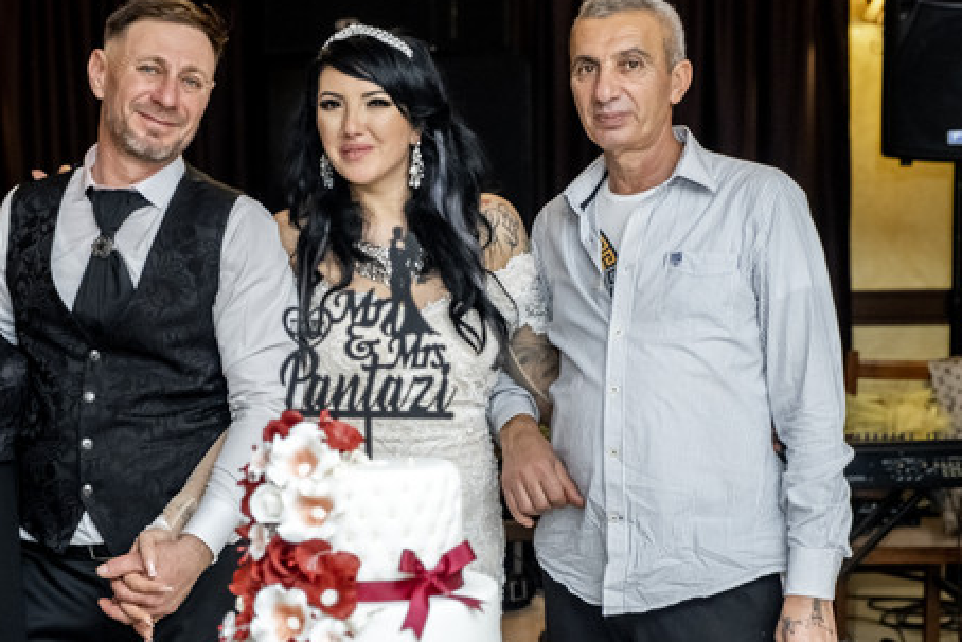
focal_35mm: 79
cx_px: 316
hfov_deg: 25.5
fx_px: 2112
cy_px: 304
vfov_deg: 17.3
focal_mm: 37.6
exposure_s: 1/125
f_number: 2.8
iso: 1600
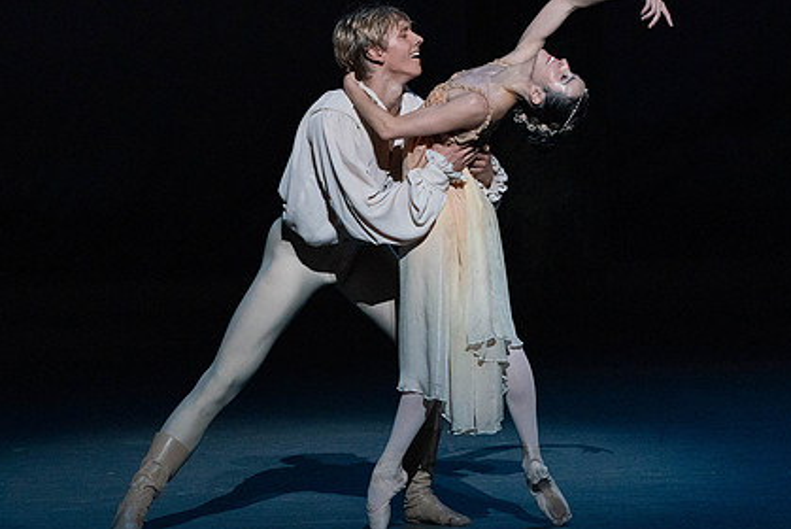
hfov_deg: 3.7
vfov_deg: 2.4
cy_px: 169
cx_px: 366
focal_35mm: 564
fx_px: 12400
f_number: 6.3
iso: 8000
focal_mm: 364
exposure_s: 1/250
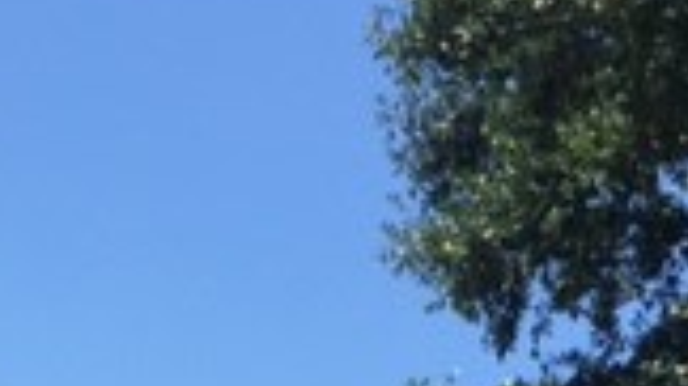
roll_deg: -0.6
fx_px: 2280
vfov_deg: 8.7
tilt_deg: +5.3
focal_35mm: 125
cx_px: 149
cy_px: 954
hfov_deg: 17.0
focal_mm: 4.15
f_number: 2.2
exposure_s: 1/1582
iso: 32
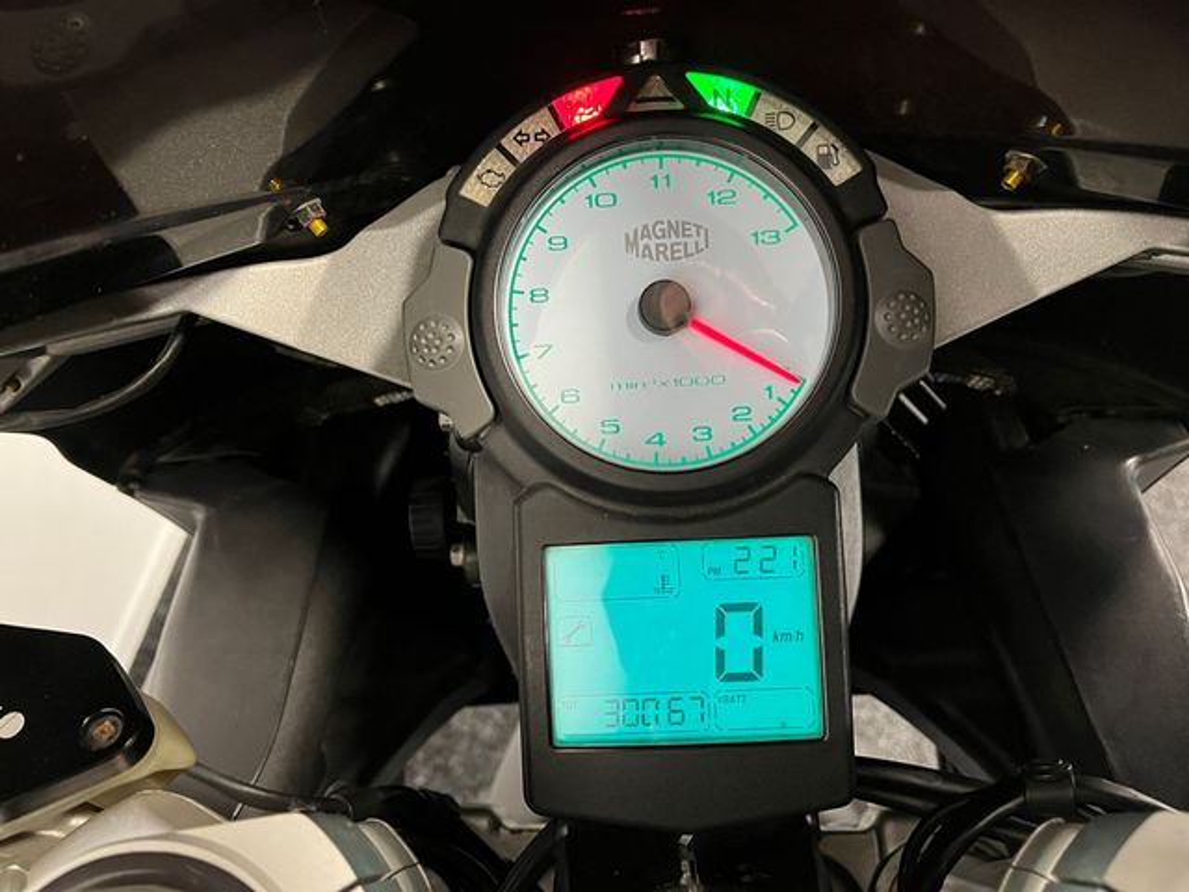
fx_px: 893
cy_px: 446
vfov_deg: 53.1
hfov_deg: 67.3
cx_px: 594
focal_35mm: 26
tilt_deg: -45.2
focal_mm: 5.1
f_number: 1.6
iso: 500
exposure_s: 1/43
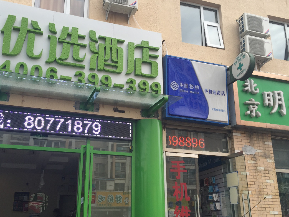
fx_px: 317
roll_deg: -0.6
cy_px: 126
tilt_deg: +18.4
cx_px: 135
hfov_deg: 49.0
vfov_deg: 37.6
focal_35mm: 38
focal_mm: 4.15
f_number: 2.2
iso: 32
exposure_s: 1/520
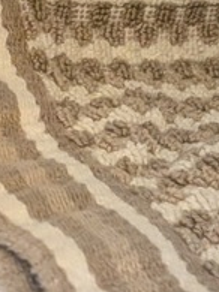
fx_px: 1064
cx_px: 666
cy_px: -183
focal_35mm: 126
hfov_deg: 9.3
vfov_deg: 14.3
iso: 428
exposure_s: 1/100
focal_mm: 4.53
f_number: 1.7
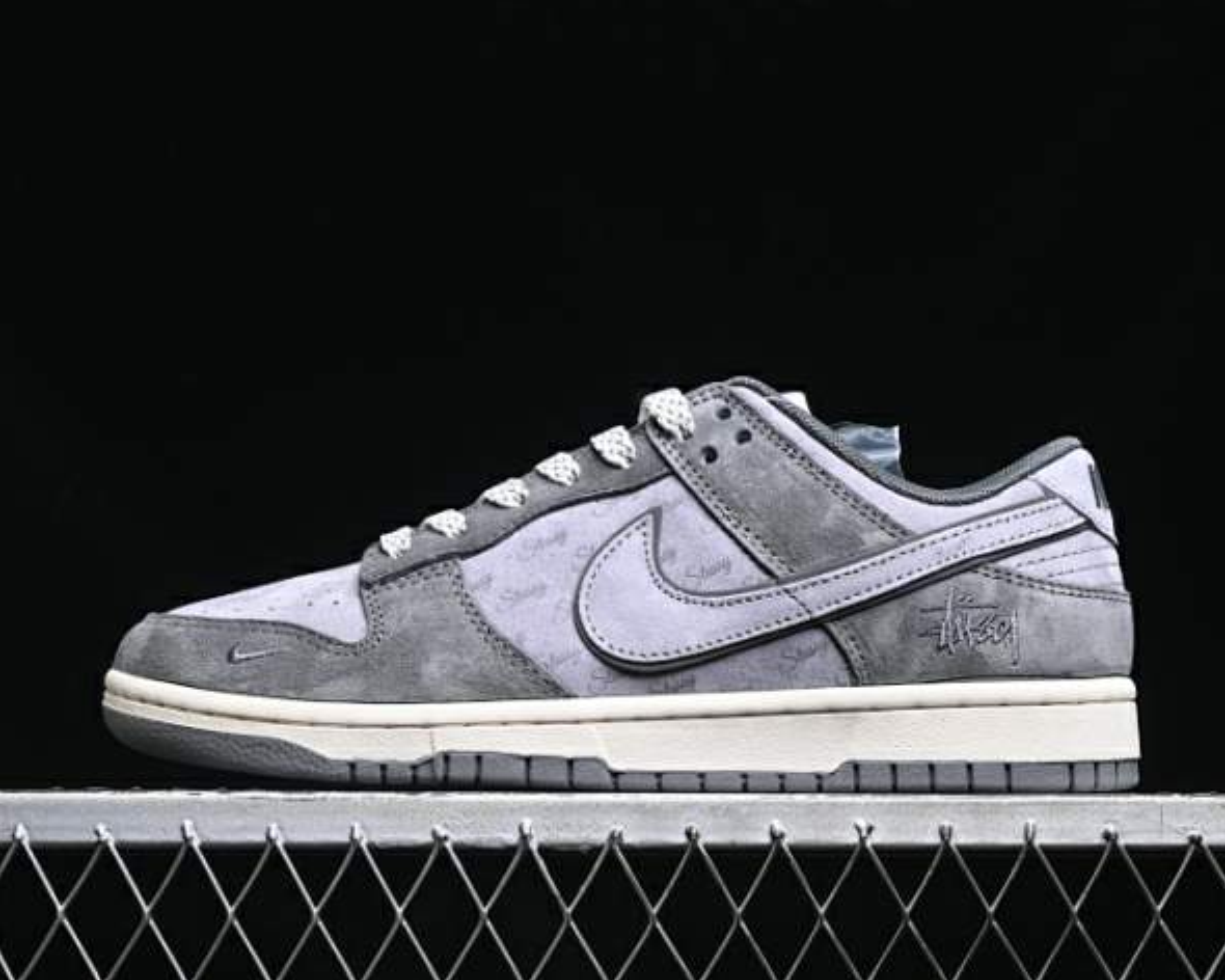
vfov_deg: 17.7
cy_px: 480
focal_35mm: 87
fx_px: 3154
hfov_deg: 22.0
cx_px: 639
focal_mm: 50
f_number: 6.3
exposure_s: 1/50
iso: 160
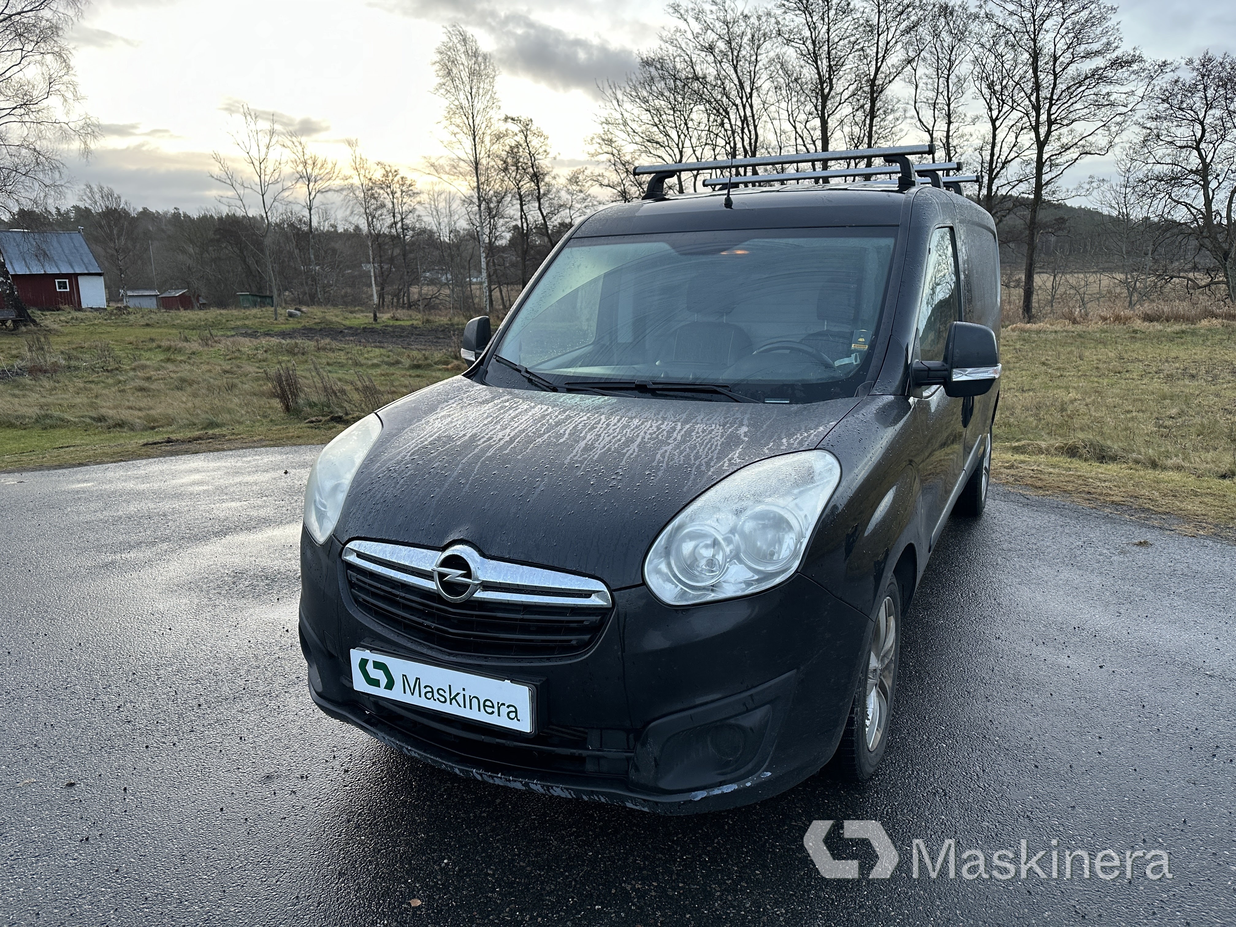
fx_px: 857
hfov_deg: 71.6
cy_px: 464
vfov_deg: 56.8
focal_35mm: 24
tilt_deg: -12.7
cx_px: 618
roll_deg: +0.7
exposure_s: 1/121
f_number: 1.78
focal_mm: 6.86
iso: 125
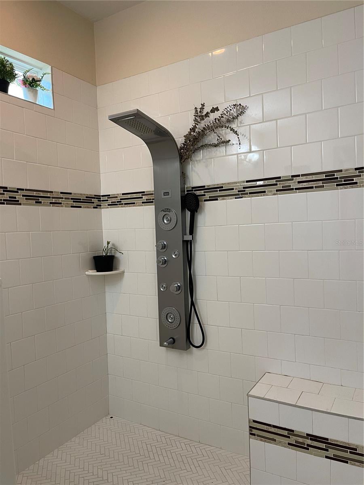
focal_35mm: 25
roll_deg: +1.7
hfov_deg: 54.9
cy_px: 242
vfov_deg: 69.4
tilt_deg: -3.2
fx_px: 351
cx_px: 182
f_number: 1.6
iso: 125
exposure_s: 1/60
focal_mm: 5.1
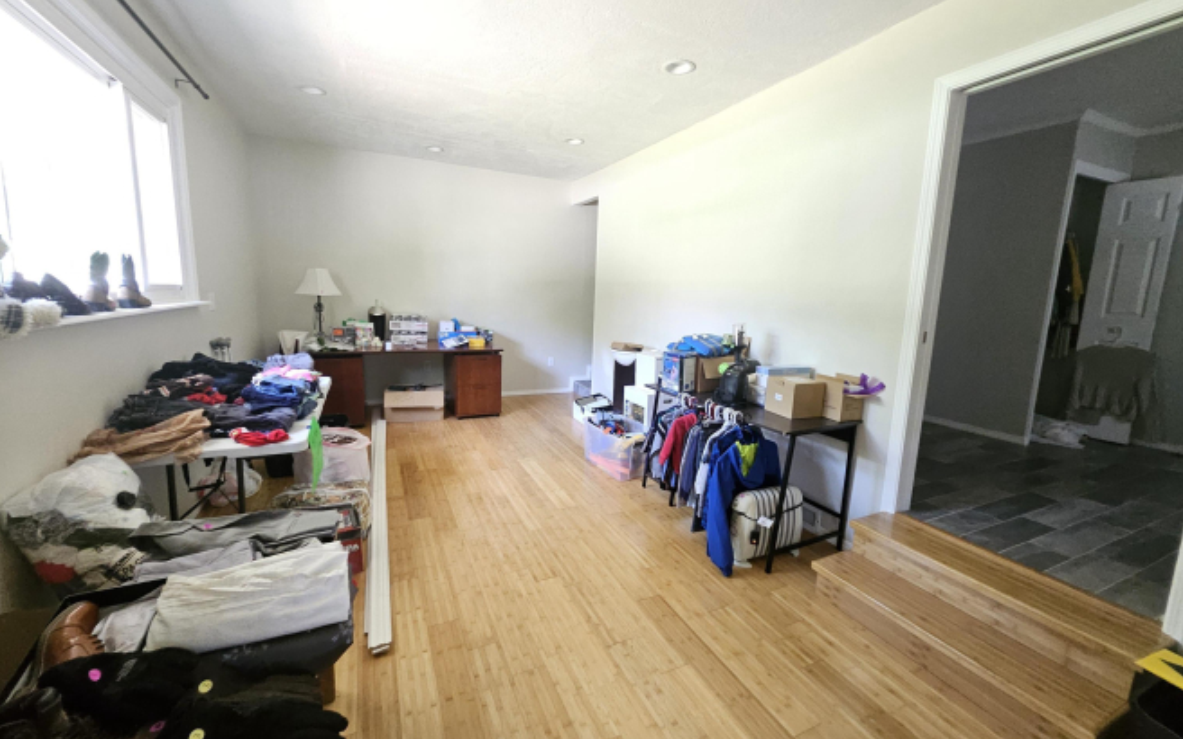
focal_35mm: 14
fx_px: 451
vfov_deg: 78.6
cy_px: 362
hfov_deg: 105.3
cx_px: 594
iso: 320
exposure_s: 1/30
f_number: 2.2
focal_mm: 1.74
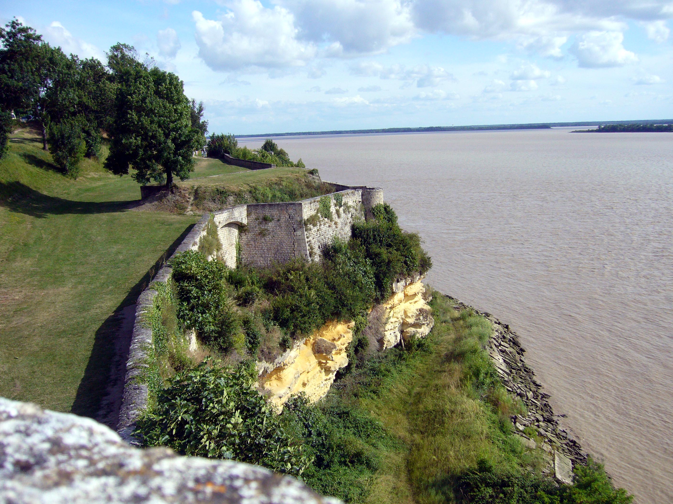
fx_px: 680
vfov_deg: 40.7
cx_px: 336
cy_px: 252
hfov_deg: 52.6
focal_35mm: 35
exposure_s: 1/500
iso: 100
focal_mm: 5.8
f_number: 5.6
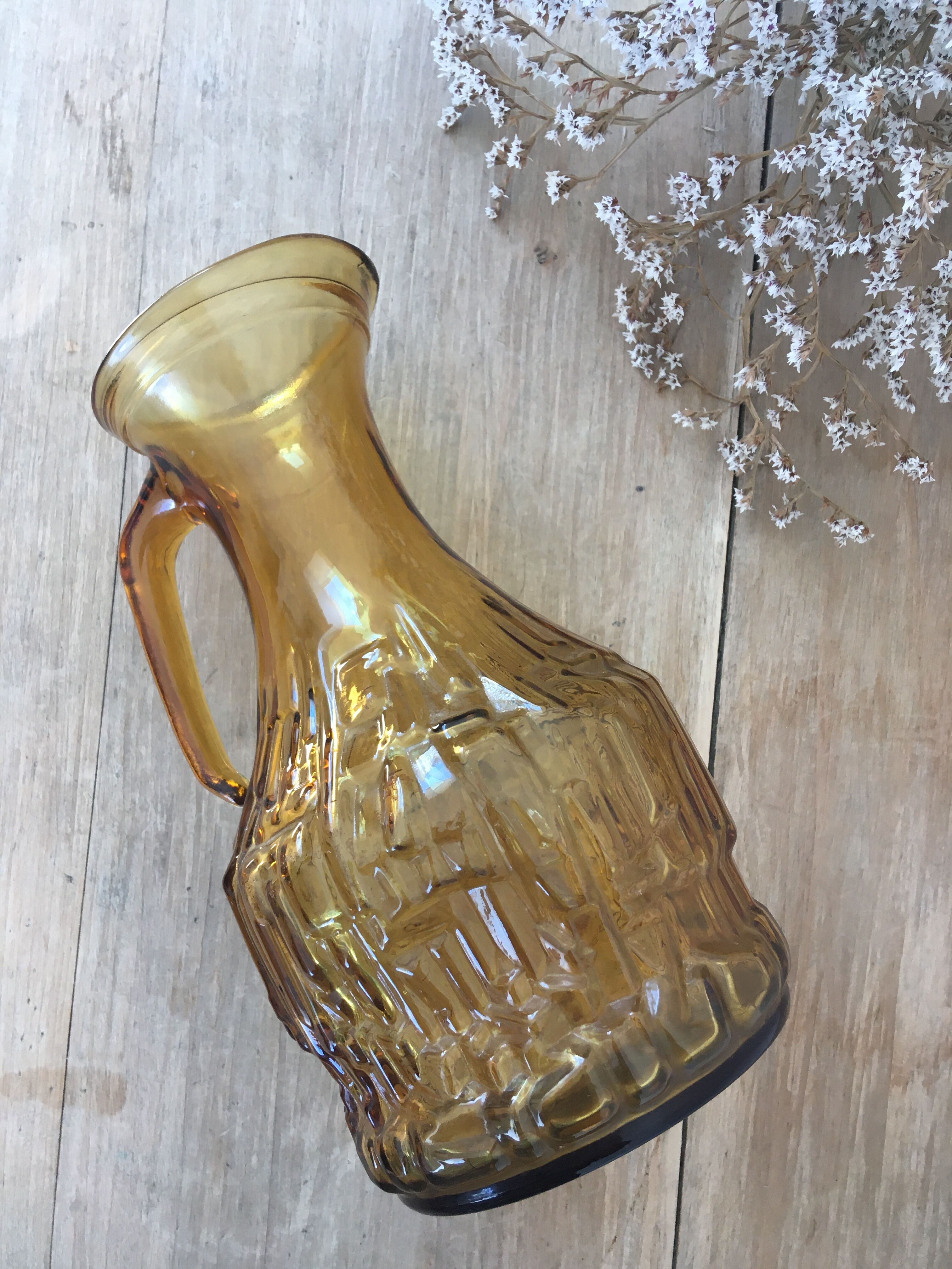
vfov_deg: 61.7
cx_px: 476
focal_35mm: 29
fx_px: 1063
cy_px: 634
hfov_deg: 48.2
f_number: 2.2
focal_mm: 4.15
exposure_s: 1/33
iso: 25
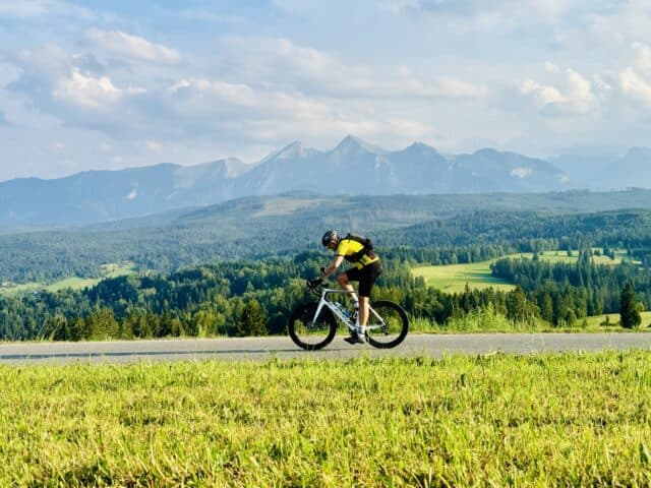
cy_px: 244
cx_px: 326
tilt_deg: +0.0
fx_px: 903
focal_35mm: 48
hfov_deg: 39.7
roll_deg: +1.8
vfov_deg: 30.3
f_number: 1.78
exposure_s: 1/2513
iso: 64
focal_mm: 6.76
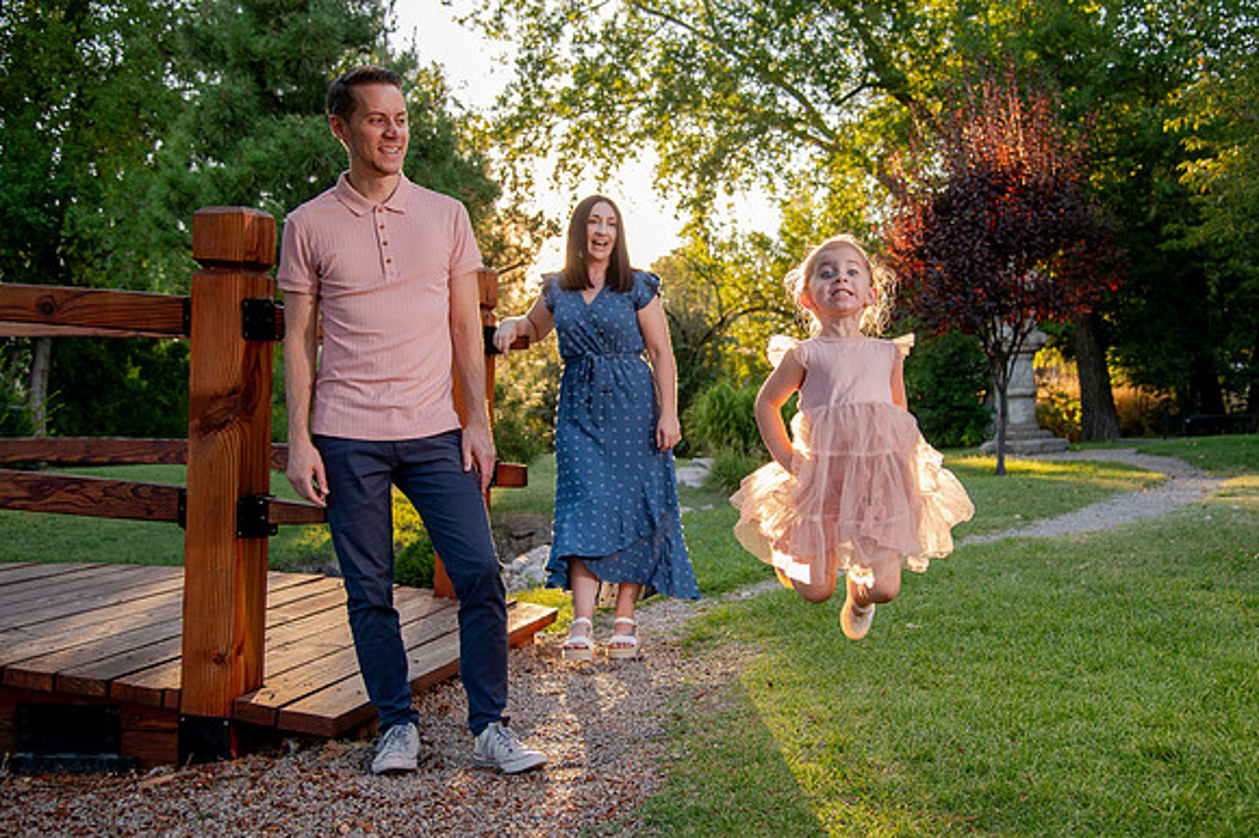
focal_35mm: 37
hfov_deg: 51.7
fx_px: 1296
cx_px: 695
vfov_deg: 35.8
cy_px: 419
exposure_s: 1/400
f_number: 4
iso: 640
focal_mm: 32
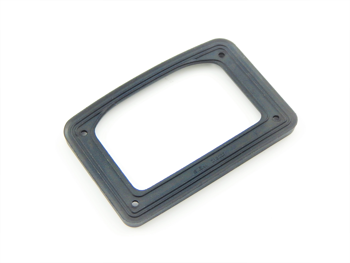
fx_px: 859
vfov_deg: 17.4
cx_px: 175
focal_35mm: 85
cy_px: 132
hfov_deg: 23.0
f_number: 4.3
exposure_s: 1/25
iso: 400
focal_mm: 15.3
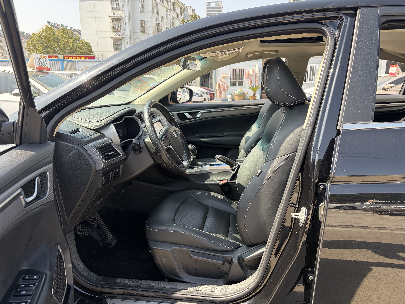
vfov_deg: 53.1
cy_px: 152
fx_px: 304
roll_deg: -0.4
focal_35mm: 26
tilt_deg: -13.0
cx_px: 202
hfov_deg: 67.3
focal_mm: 5.96
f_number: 1.6
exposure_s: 1/612
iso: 64
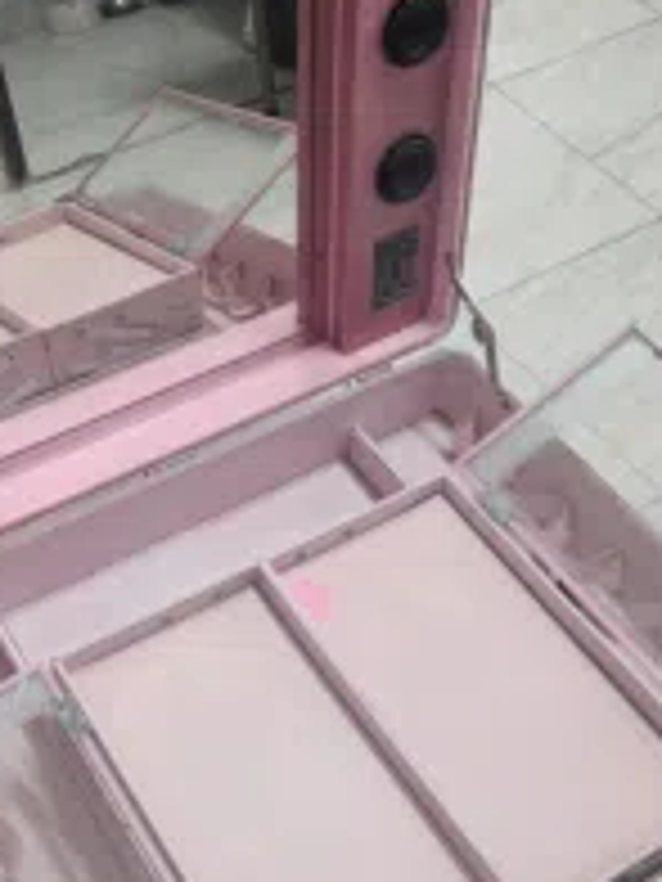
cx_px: 158
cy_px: 513
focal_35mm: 47
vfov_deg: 40.3
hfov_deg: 30.3
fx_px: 1198
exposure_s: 1/100
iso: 500
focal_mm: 5.4
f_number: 1.8
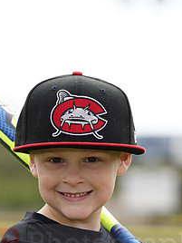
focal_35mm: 410
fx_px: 2874
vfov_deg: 4.8
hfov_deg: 3.6
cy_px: 237
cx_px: 93
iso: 100
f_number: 5.6
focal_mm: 197
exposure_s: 1/250
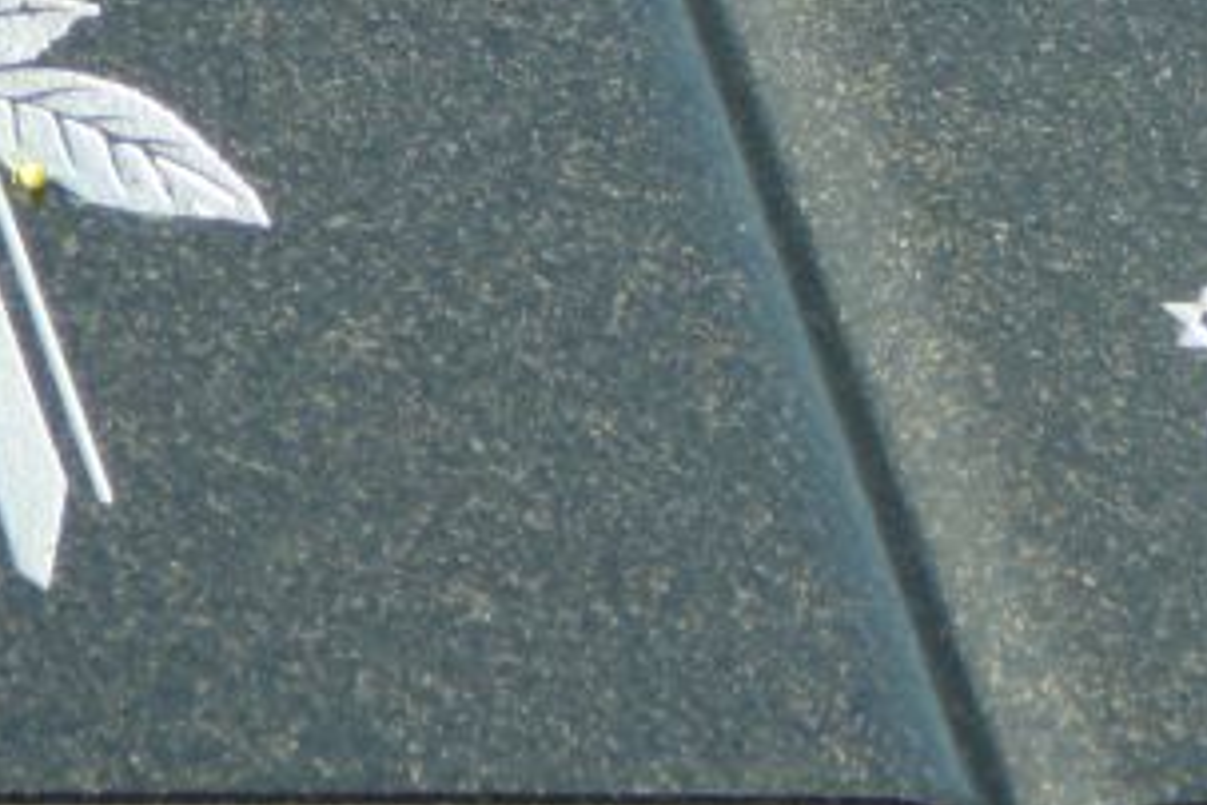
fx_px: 12371
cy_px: -8
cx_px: 1191
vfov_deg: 3.7
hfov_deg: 5.6
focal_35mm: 369
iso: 80
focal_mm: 25
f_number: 4
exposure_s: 1/200
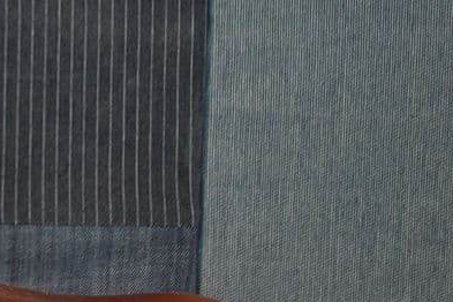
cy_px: 184
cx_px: -152
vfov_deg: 12.4
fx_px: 1384
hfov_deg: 17.3
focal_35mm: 110
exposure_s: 1/60
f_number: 4.2
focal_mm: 24
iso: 200
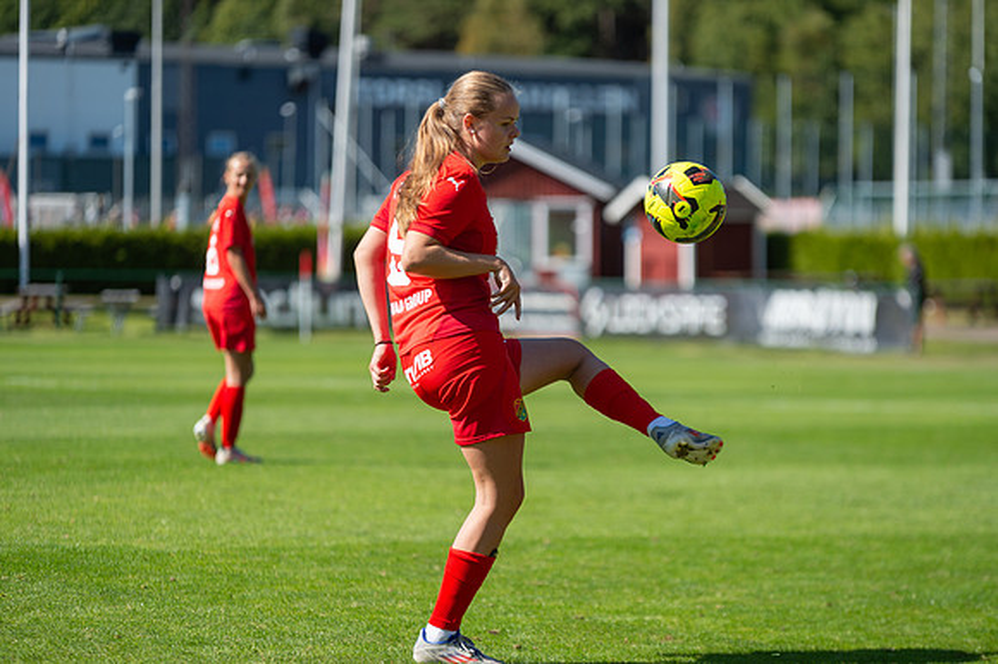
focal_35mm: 160
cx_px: 499
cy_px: 332
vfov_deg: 8.6
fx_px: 4433
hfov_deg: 12.8
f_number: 3.2
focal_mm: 160
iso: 160
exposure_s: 1/2500
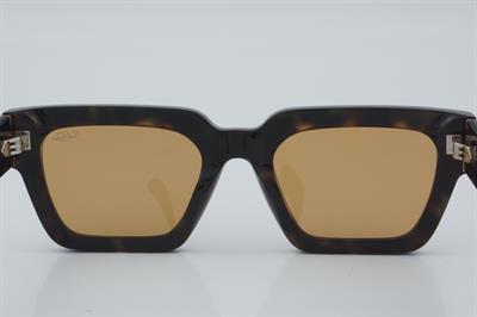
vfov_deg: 16.5
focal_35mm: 82
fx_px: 1092
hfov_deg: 24.6
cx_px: 238
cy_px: 158
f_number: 32
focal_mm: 55
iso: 100
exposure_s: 1/4
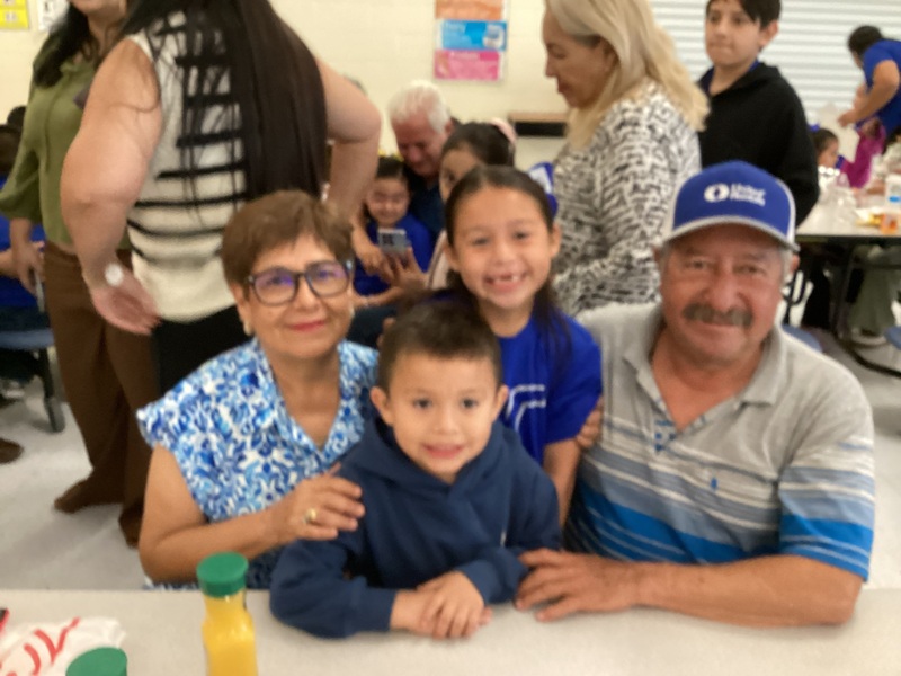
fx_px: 807
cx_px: 450
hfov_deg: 58.4
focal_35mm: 31
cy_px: 338
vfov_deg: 45.4
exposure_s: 1/33
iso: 400
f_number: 2.4
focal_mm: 3.3
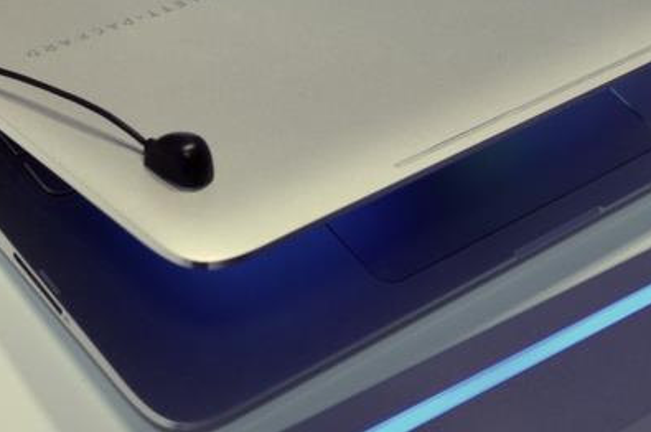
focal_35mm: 97
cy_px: 92
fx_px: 1750
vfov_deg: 14.0
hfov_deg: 21.1
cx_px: 307
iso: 450
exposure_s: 1/60
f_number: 5
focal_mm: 35
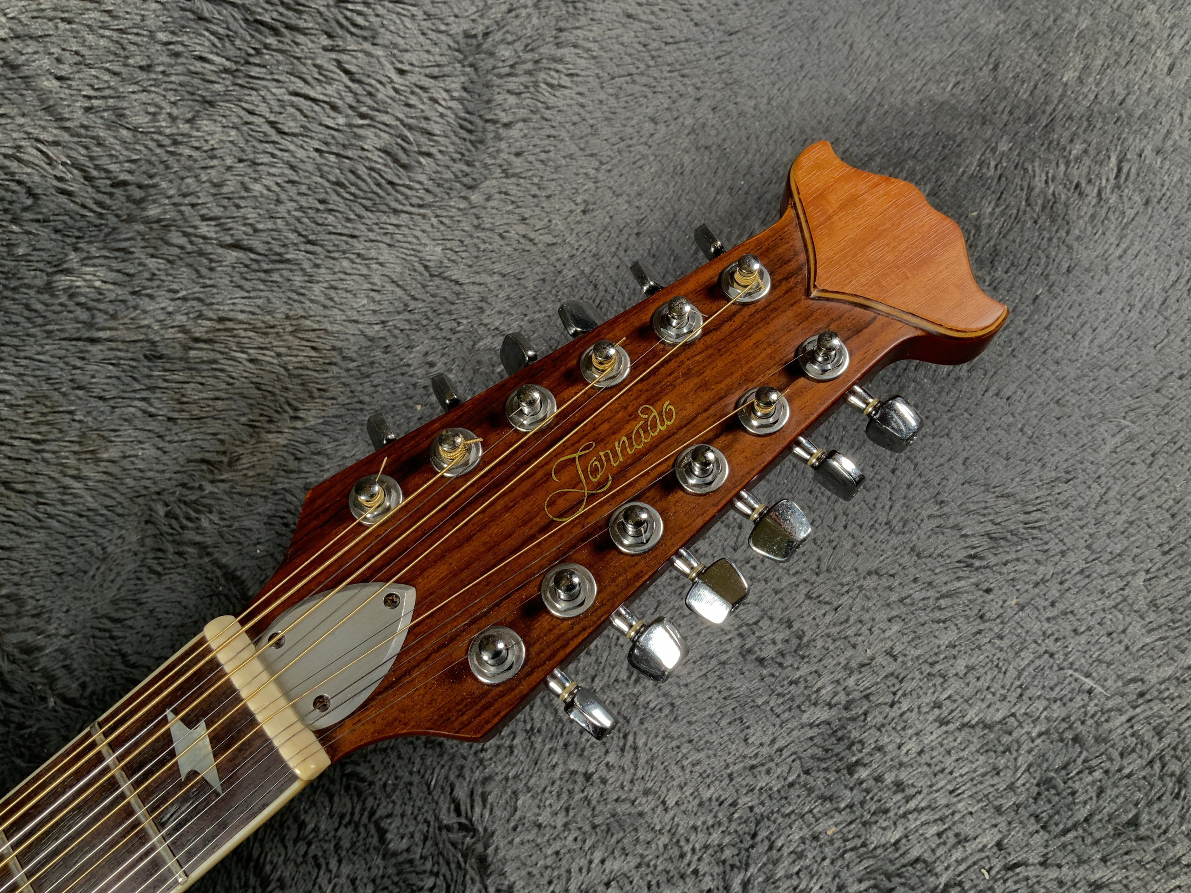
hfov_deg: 61.7
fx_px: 998
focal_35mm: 29
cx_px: 596
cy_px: 446
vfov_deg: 48.2
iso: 32
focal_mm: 3
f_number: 1.8
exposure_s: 1/104
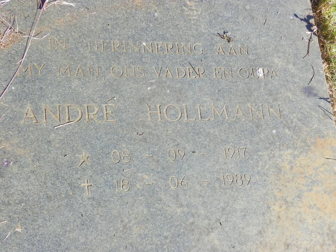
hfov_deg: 31.2
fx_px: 602
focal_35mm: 62
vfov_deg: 23.7
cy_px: 126
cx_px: 168
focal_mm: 11
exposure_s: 1/160
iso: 64
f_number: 4
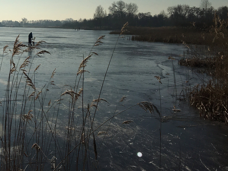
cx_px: -4
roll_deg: -0.9
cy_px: 23
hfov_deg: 28.6
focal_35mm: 63
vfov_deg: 22.8
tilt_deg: -1.9
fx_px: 415
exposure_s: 1/9615
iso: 25
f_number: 2.2
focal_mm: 4.15
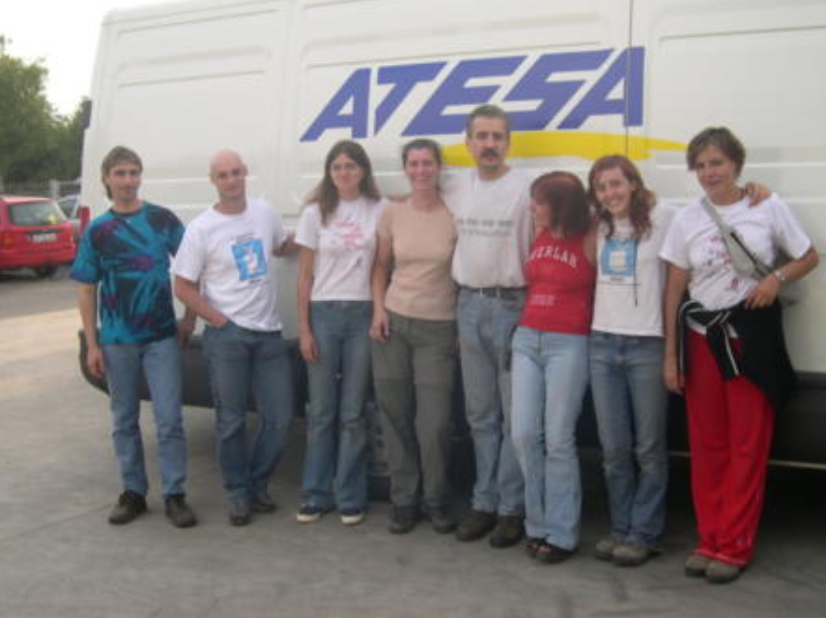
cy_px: 272
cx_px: 406
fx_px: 1026
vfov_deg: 33.5
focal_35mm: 43
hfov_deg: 43.9
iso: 100
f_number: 2.8
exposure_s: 1/228
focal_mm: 8
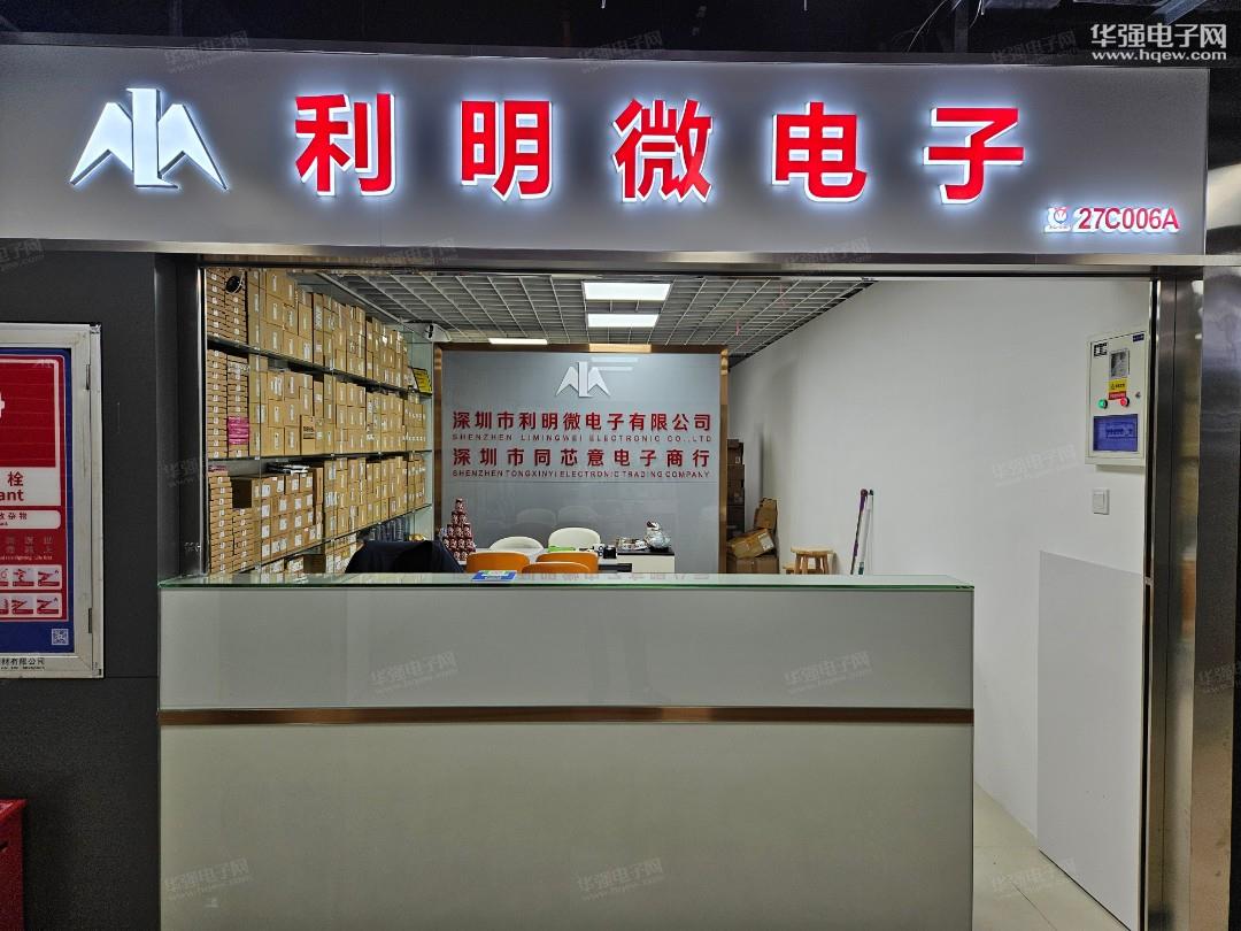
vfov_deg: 58.9
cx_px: 620
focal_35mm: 23
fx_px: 825
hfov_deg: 73.9
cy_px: 466
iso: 40
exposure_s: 1/100
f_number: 1.8
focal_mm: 5.4
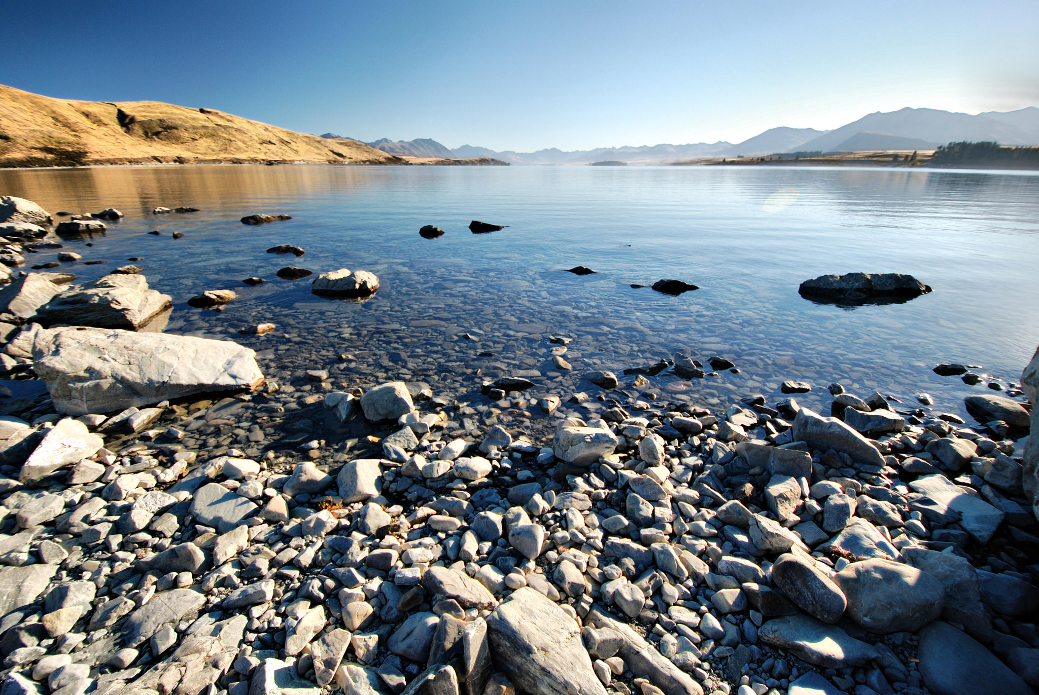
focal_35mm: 15
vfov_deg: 77.5
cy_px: 348
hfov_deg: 100.3
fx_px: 433
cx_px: 520
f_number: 5
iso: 100
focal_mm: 10
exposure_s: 1/100
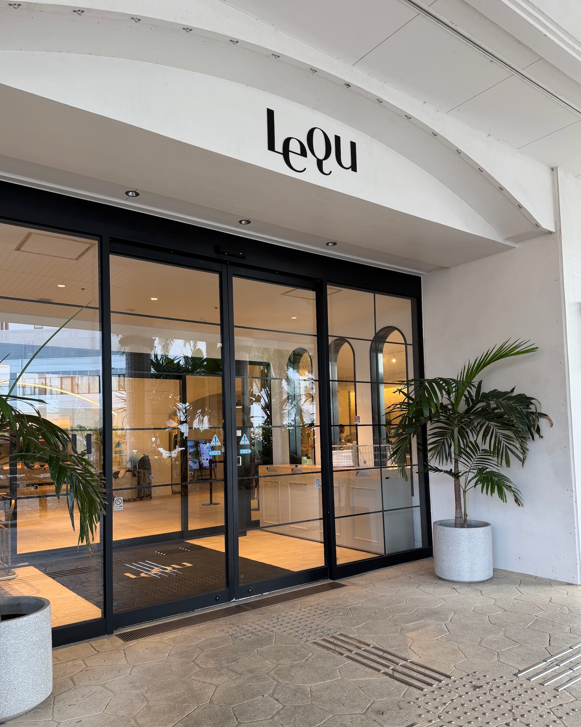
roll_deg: +3.6
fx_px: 559
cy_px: 402
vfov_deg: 65.9
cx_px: 295
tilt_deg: +4.5
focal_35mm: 26
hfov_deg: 54.9
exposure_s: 1/112
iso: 125
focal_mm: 6.76
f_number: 1.78
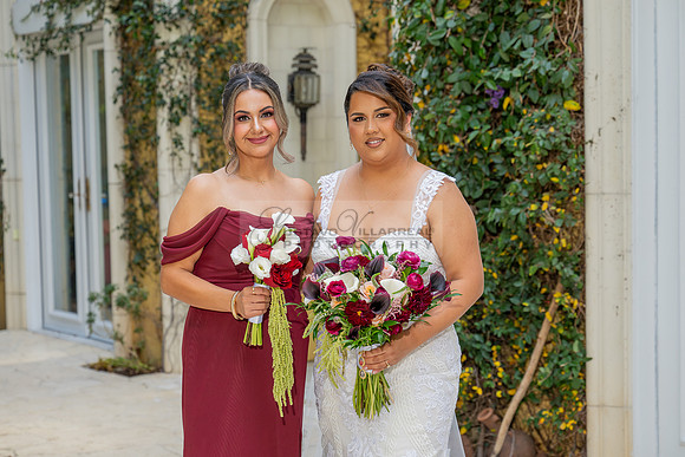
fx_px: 1506
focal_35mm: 79
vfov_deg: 17.2
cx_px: 342
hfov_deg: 25.6
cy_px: 258
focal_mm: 70
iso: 200
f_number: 4
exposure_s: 1/200
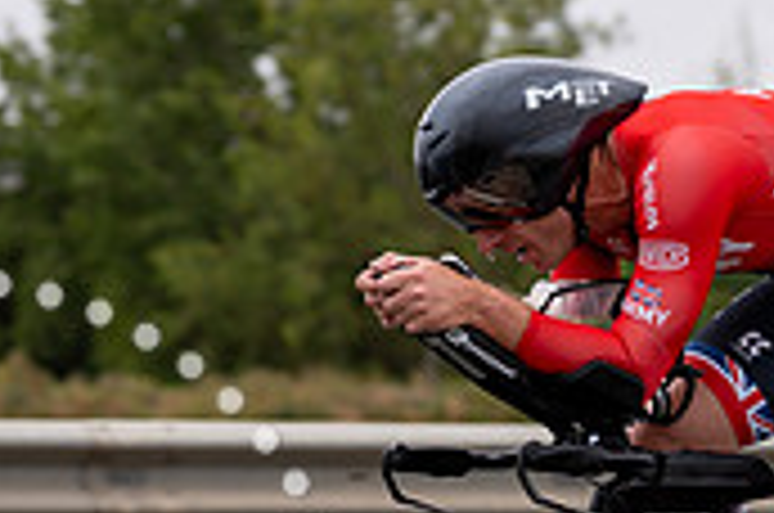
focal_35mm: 284
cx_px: 644
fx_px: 6095
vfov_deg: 4.8
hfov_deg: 7.3
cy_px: 461
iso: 100
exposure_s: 1/800
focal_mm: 84
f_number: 3.5
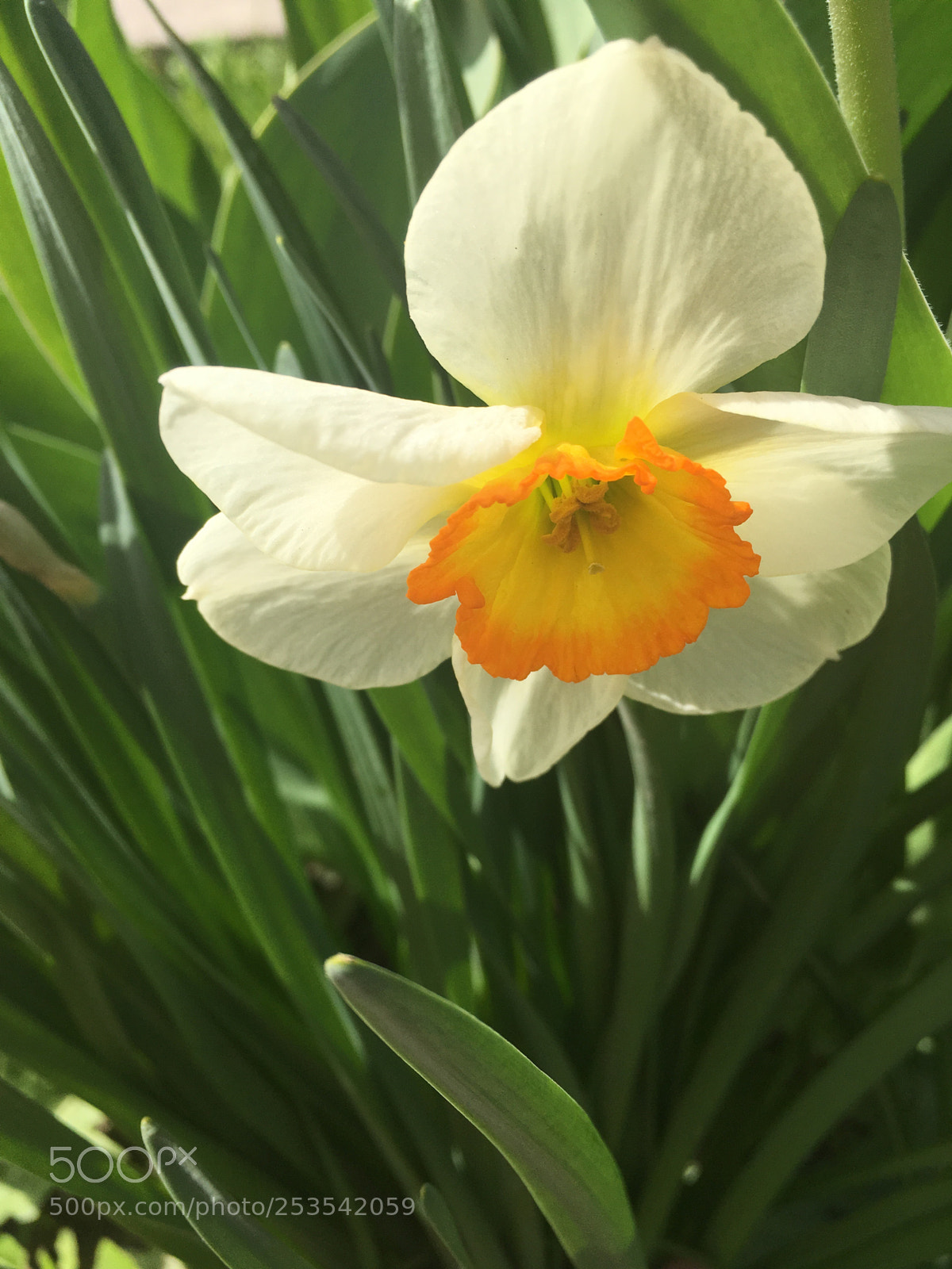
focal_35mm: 29
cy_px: 634
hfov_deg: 48.2
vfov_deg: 61.7
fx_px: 1063
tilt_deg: -39.5
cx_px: 476
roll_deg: +10.7
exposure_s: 1/1202
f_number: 2.2
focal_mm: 4.15
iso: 25
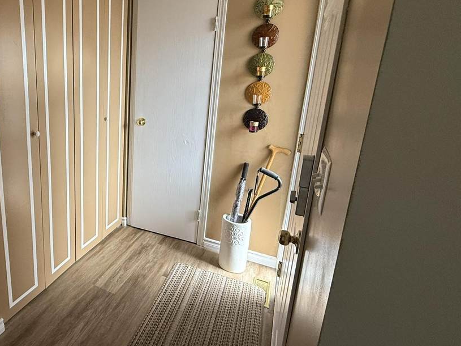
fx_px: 293
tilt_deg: -13.9
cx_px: 113
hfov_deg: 71.0
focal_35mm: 22
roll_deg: -1.0
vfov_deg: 60.8
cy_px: 150
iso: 250
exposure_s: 1/99
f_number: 2.2
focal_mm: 2.22
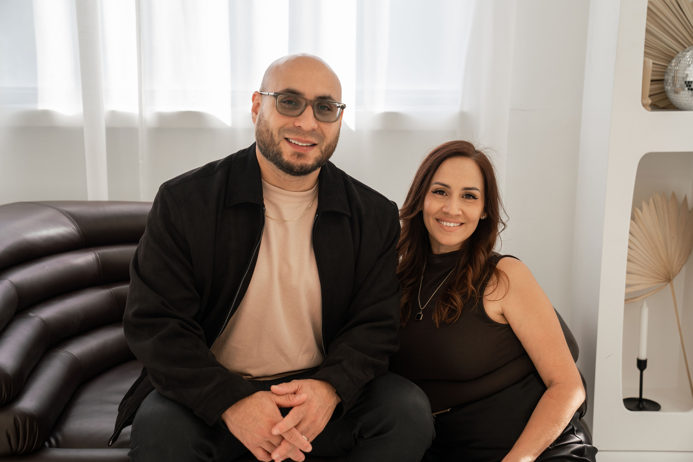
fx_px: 1078
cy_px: 231
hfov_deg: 35.6
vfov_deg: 24.2
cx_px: 346
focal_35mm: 56
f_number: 4
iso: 400
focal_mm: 56
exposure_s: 1/160
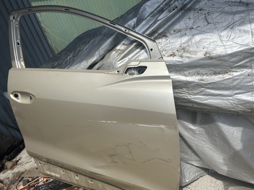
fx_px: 191
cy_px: 95
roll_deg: +19.0
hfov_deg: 67.3
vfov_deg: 53.0
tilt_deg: -20.7
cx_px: 127
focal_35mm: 26
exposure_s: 1/3968
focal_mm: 5.7
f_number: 1.5
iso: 50
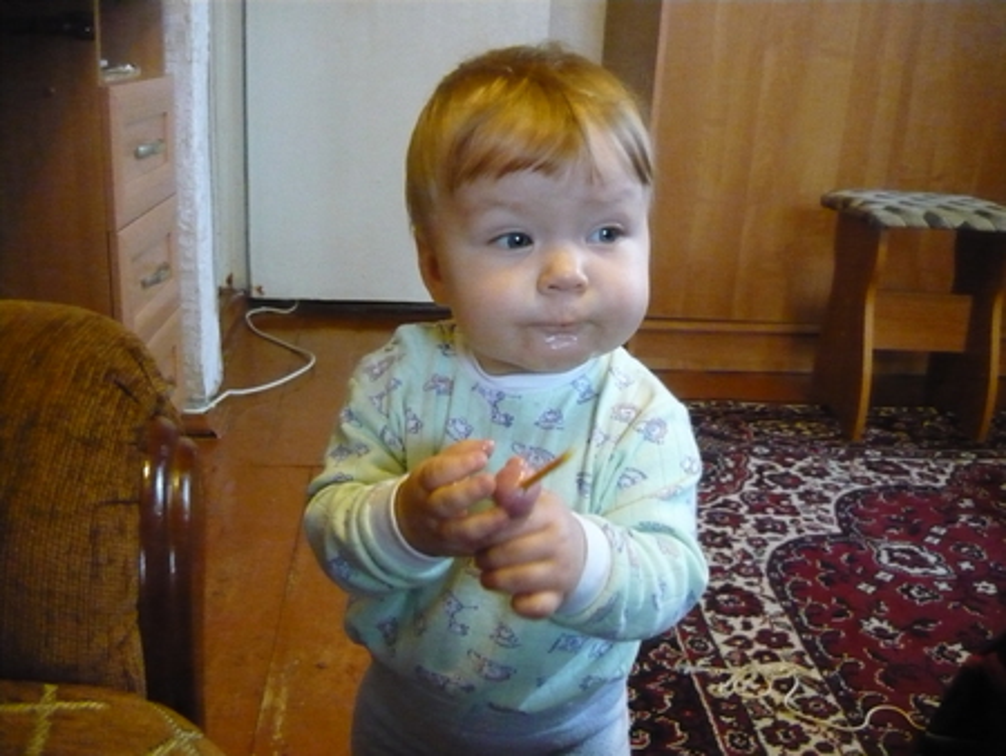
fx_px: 960
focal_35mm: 33
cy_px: 378
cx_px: 503
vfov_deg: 43.0
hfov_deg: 55.3
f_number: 2.8
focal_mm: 5.5
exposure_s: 1/25
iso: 1250
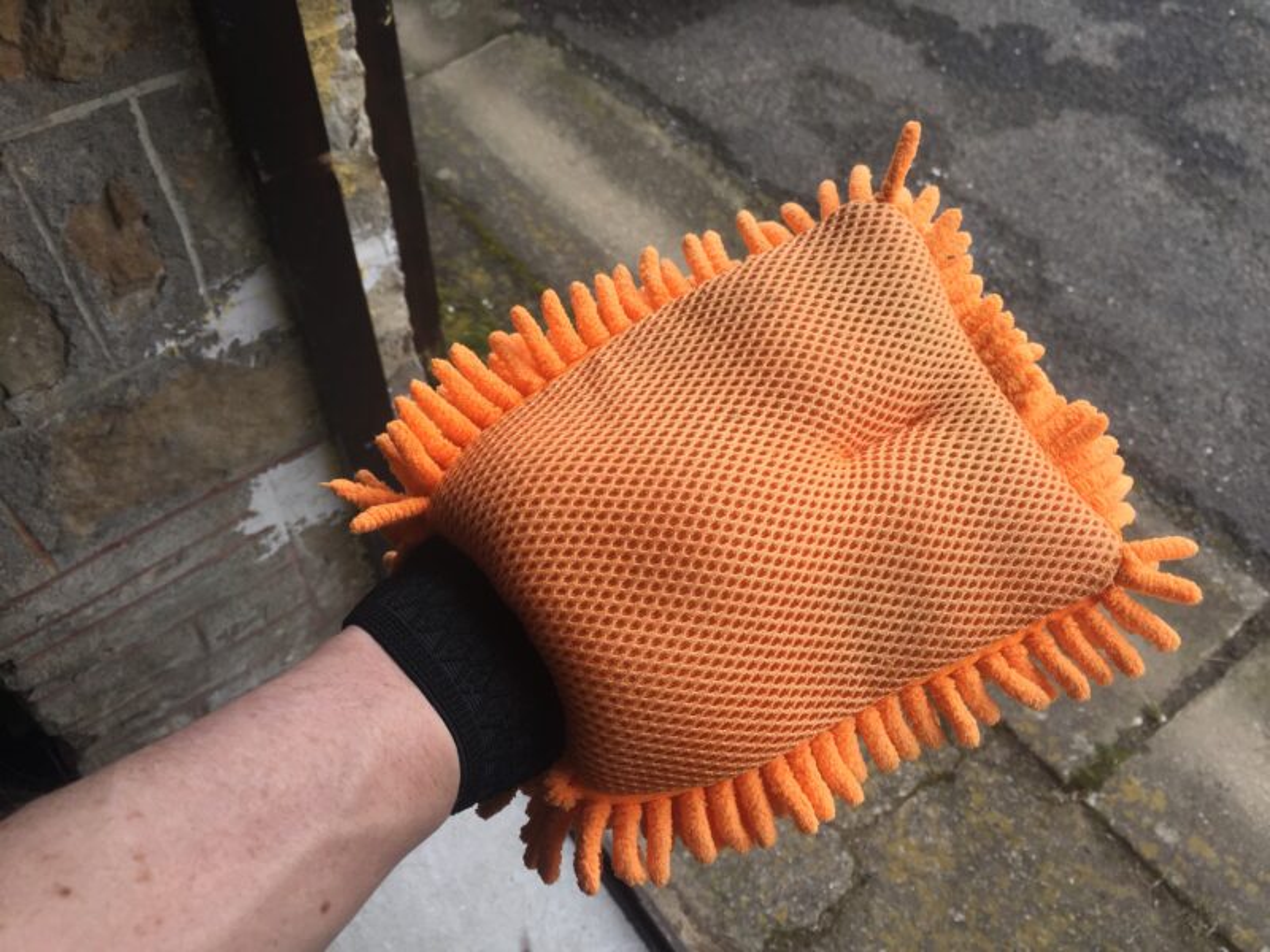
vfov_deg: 48.2
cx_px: 635
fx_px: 1064
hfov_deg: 61.7
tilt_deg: -54.0
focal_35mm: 29
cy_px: 476
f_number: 2.2
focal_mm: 4.15
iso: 32
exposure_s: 1/1068
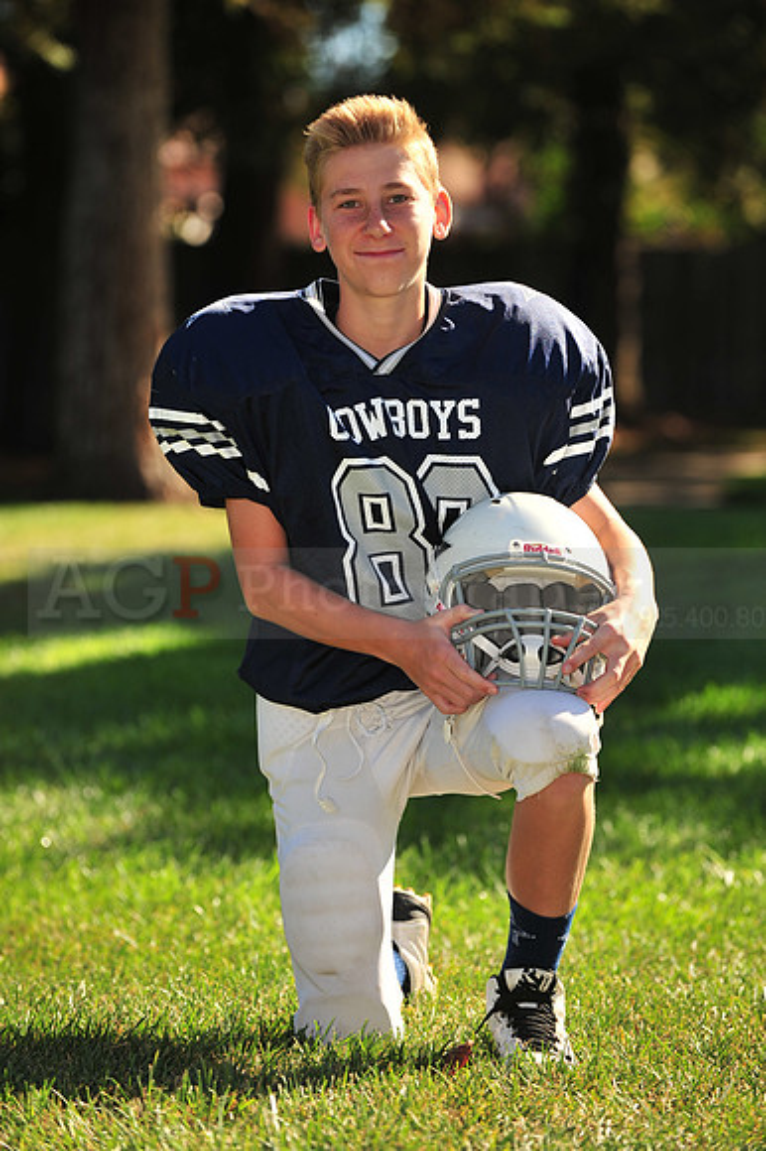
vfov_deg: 12.1
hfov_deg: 8.1
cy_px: 576
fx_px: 5432
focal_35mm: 170
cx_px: 383
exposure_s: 1/800
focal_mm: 170
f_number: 4.5
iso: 200
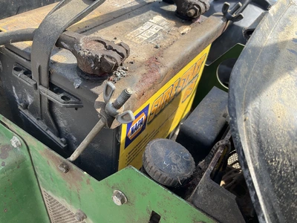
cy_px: 112
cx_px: 148
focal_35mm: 29
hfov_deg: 61.7
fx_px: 249
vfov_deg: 48.2
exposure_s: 1/380
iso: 25
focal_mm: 3
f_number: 1.8
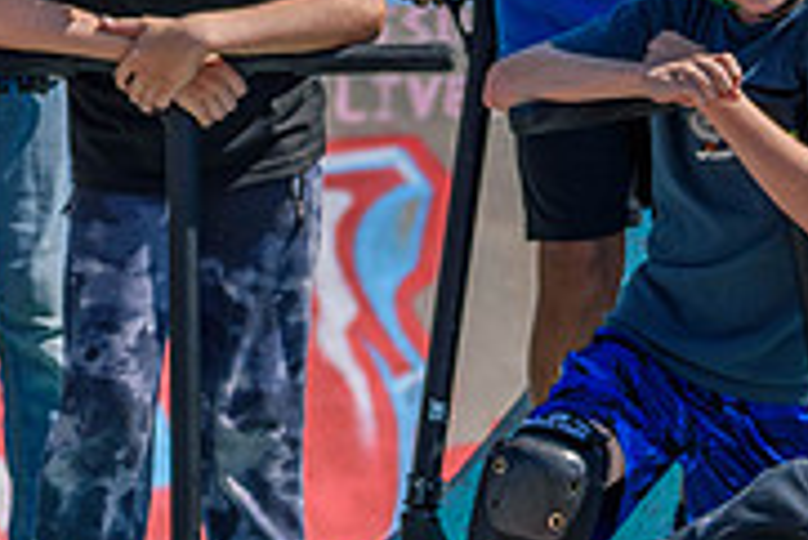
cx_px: 1089
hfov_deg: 3.2
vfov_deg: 2.1
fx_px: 14600
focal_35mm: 650
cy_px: 828
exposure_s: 1/2000
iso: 250
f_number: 5.6
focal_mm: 135
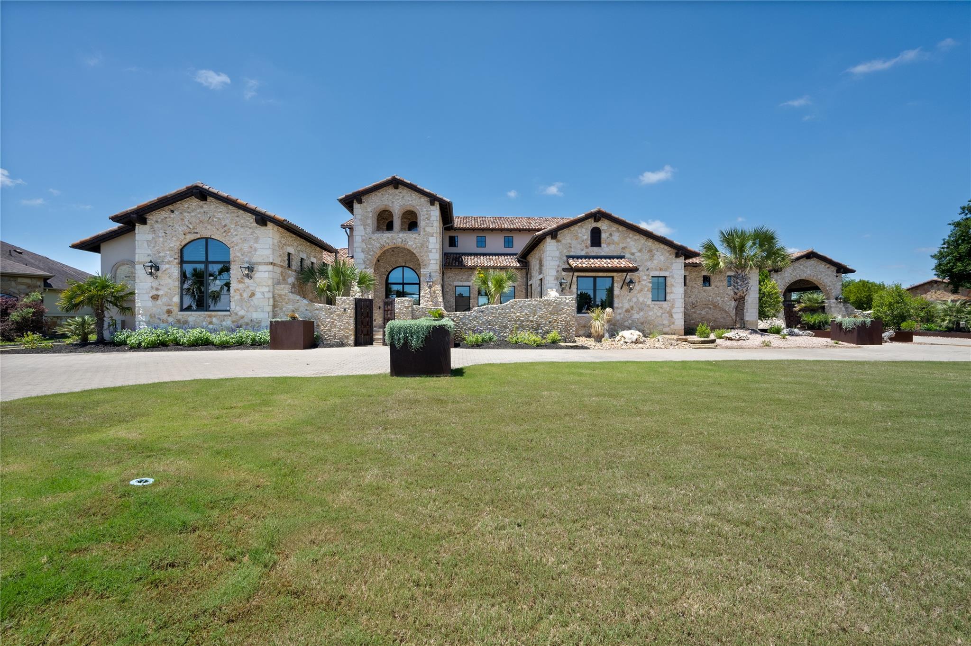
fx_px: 404
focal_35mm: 15
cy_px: 323
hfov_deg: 100.4
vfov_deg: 77.3
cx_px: 486
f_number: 8
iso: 800
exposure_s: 1/5000
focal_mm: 15
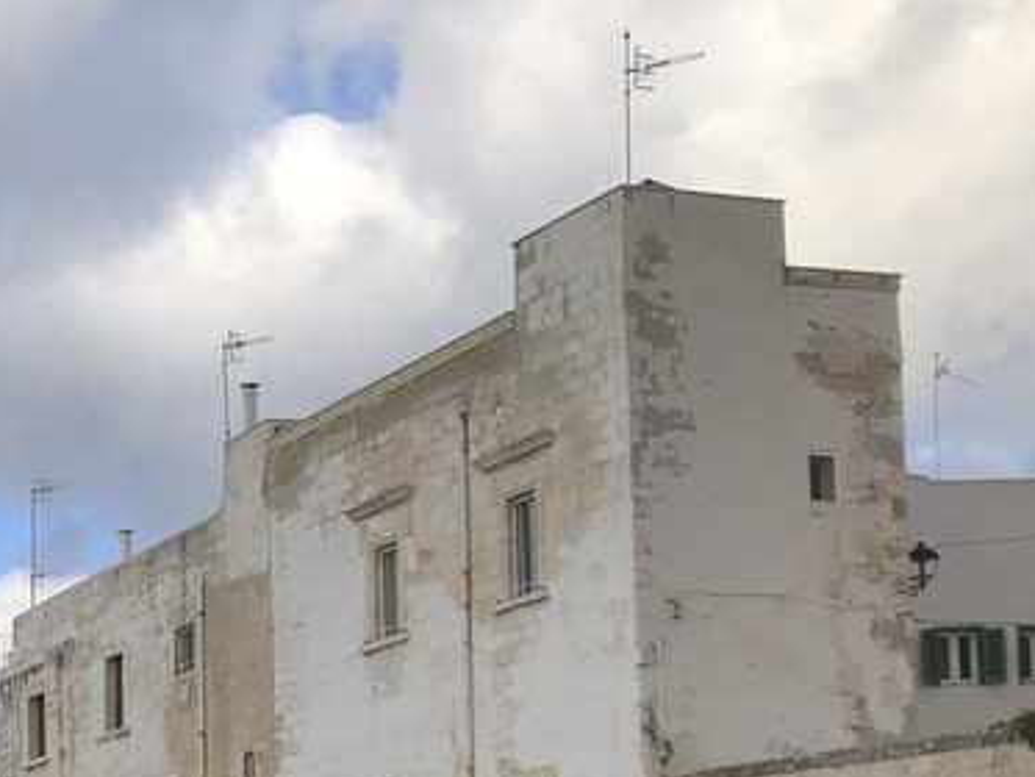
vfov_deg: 15.8
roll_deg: +1.3
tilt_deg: +4.5
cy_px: 935
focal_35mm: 90
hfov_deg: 19.8
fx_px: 2692
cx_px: -347
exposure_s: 1/1675
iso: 20
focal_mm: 4
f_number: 1.8
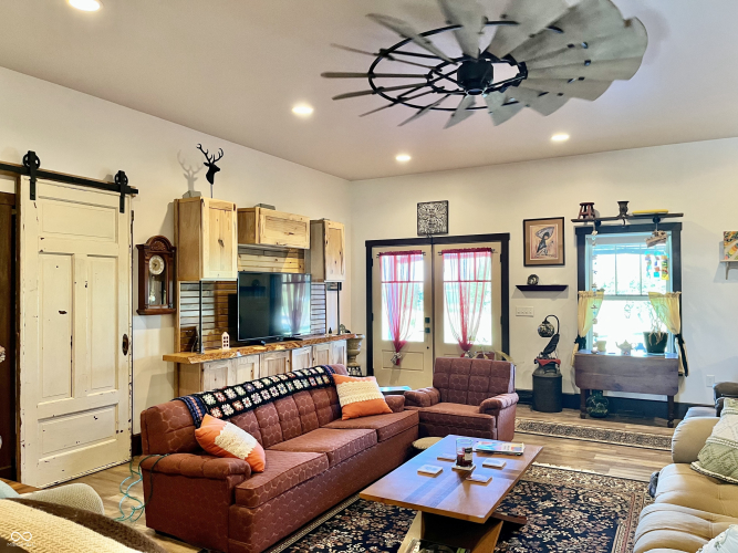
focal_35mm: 26
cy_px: 276
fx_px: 554
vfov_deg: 53.0
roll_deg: +0.6
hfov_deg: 67.3
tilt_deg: +1.2
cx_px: 369
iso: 250
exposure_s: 1/60
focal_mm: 5.1
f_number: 1.6
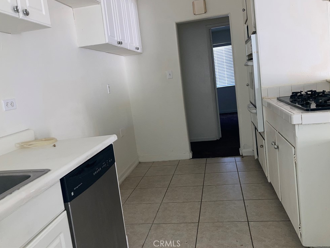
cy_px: 120
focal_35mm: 29
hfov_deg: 61.6
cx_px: 162
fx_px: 276
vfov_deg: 48.2
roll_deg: +6.6
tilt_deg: -7.1
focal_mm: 3.99
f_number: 1.8
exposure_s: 1/17
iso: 40
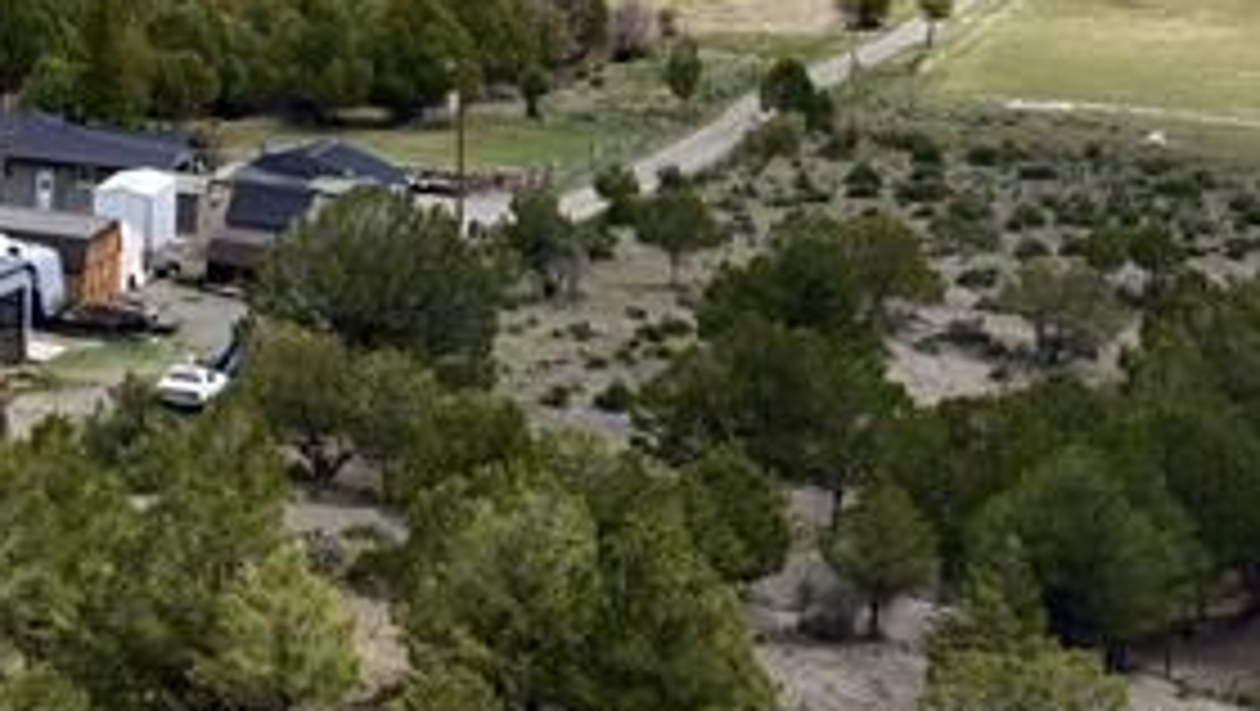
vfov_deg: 8.8
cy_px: -493
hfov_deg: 15.1
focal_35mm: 134
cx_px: -454
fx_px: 4480
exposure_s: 1/4000
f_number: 4.5
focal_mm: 35
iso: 400
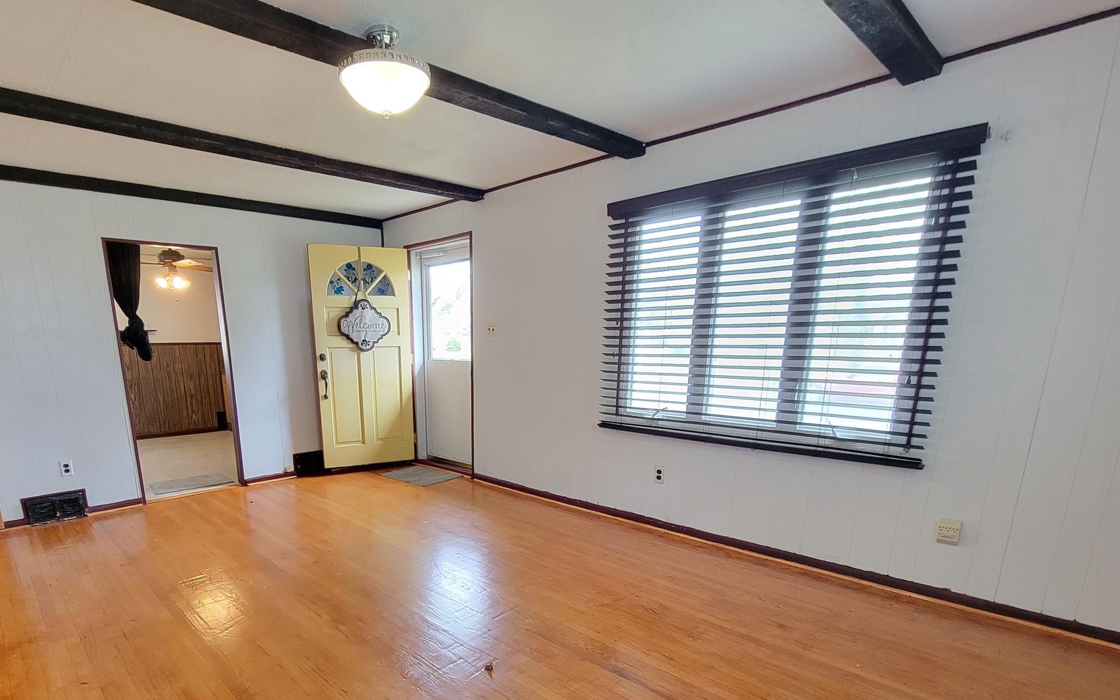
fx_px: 519
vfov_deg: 66.4
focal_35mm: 17
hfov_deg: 93.7
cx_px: 477
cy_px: 460
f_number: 2.2
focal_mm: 2.2
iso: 400
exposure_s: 1/30
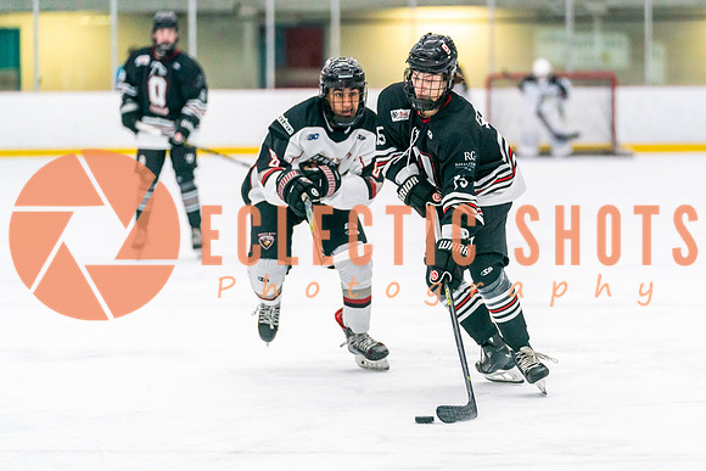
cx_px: 420
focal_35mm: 195
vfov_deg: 7.0
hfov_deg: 10.5
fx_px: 3831
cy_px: 231
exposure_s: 1/1250
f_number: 2.8
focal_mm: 154
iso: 3200
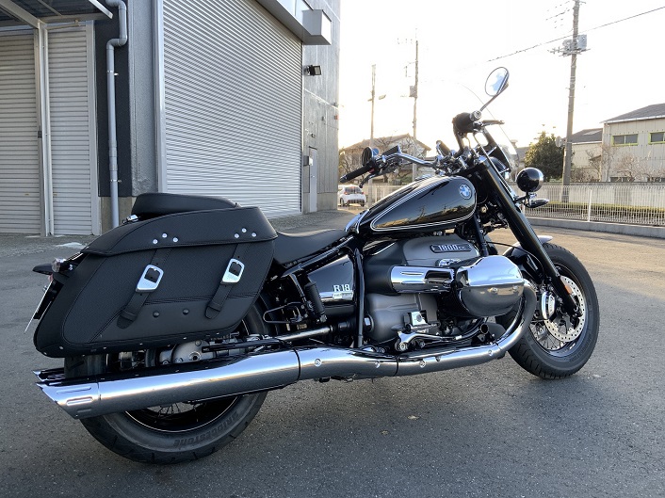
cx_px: 332
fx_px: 557
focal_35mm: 29
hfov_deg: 61.7
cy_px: 249
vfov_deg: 48.2
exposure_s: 1/187
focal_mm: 3
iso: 16
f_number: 1.8
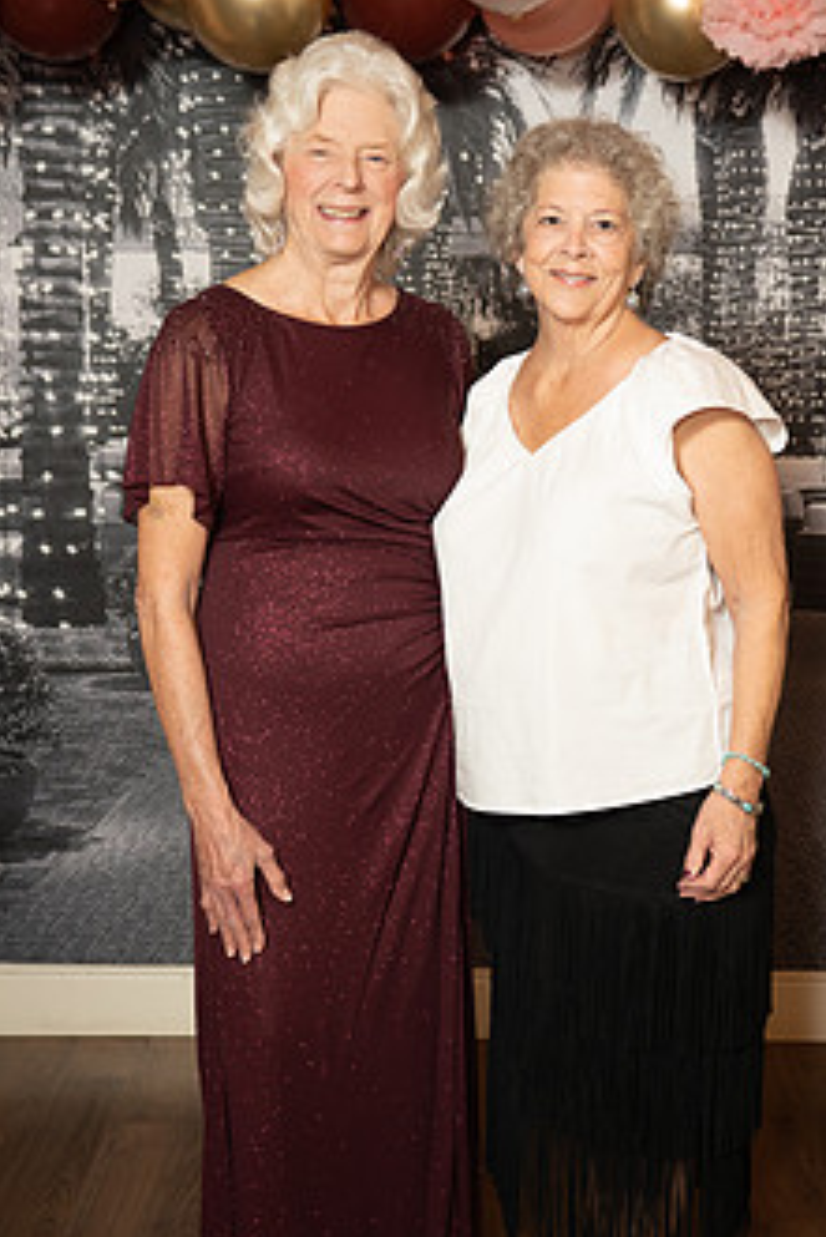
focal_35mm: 57
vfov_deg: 35.0
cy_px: 684
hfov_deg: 23.8
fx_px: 1960
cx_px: 463
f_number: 2.8
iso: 1000
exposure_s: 1/160
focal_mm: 41.9
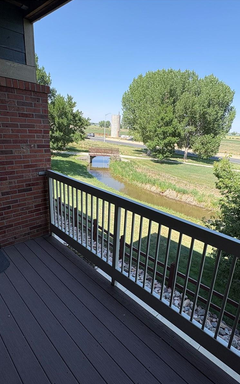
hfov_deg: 59.6
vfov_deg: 85.1
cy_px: 193
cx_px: 129
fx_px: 209
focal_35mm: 20
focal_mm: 2.22
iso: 40
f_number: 2.2
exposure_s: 1/720
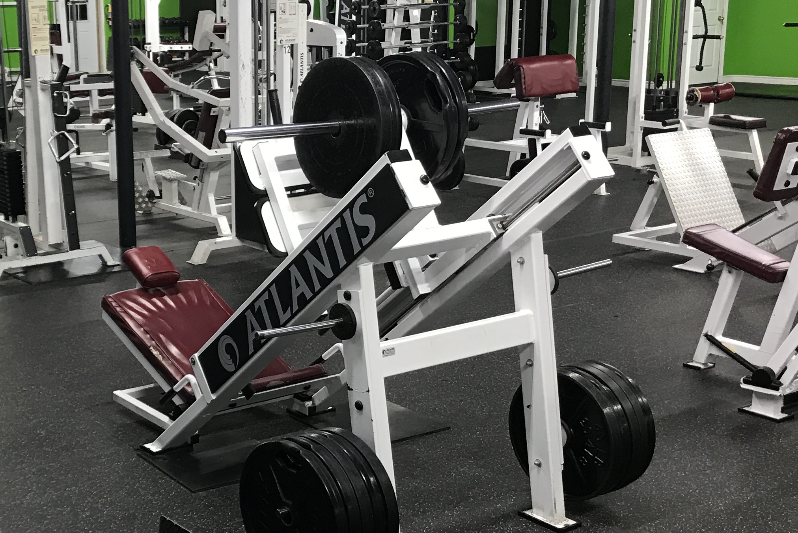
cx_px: 178
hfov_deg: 33.6
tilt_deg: -13.8
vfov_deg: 23.4
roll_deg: +1.8
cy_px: 312
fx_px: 1286
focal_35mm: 58
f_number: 1.8
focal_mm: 3.99
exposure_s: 1/20
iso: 40
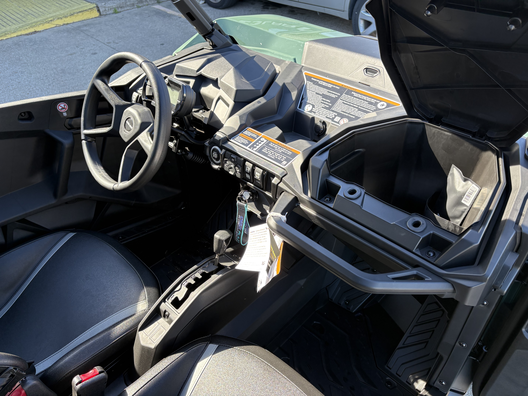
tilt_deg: -39.7
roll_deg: +0.5
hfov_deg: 67.3
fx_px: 397
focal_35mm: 26
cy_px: 198
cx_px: 264
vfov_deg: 53.1
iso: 64
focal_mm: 5.96
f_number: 1.6
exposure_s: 1/246
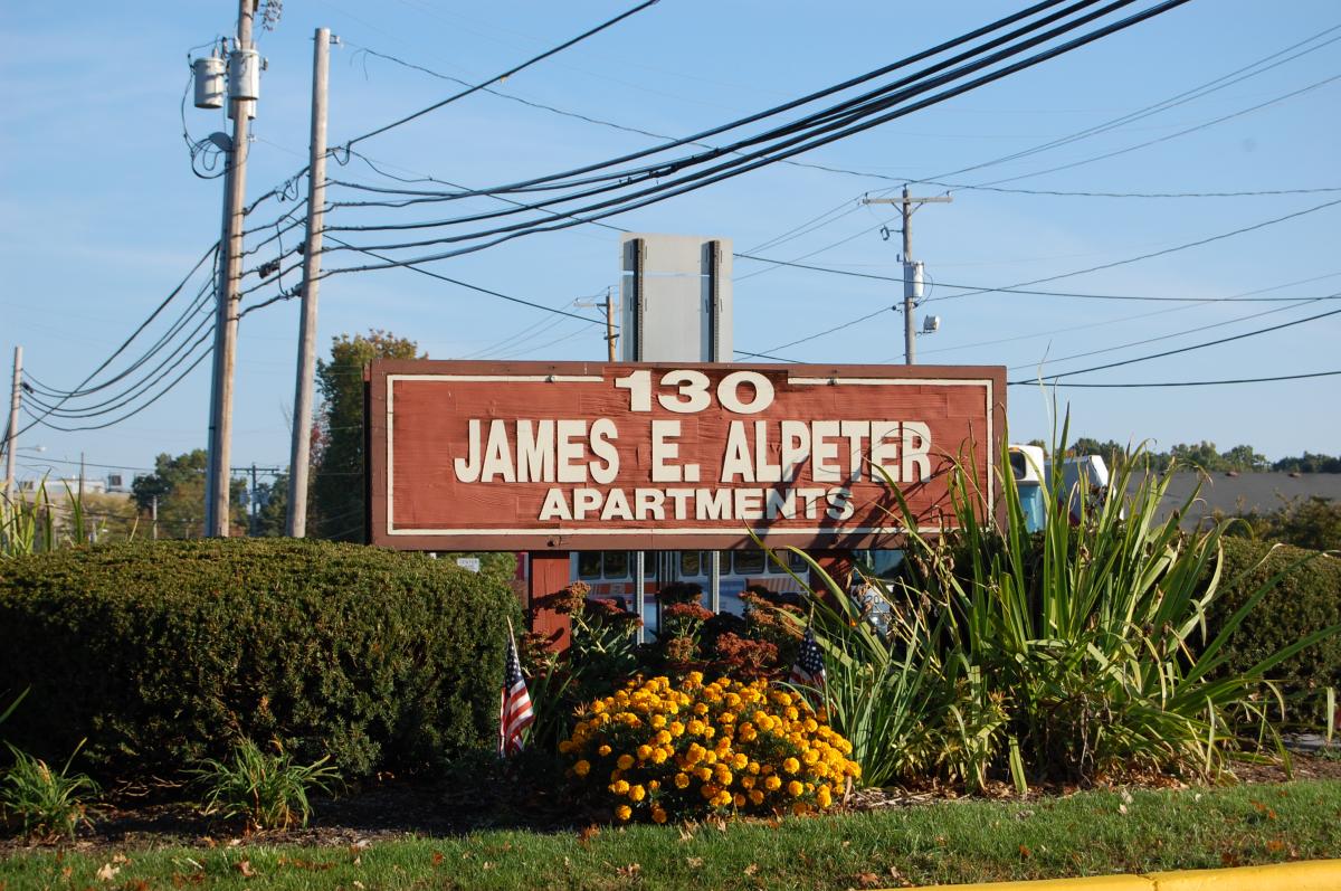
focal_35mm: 82
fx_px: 3069
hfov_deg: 24.6
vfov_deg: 16.5
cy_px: 446
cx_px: 670
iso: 200
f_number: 8
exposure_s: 1/250
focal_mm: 55
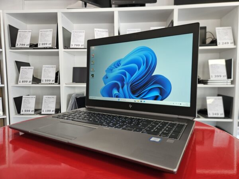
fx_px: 159
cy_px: 90
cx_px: 120
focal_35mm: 23
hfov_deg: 73.9
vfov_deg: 58.9
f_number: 1.8
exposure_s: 1/180
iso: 200
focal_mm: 5.4
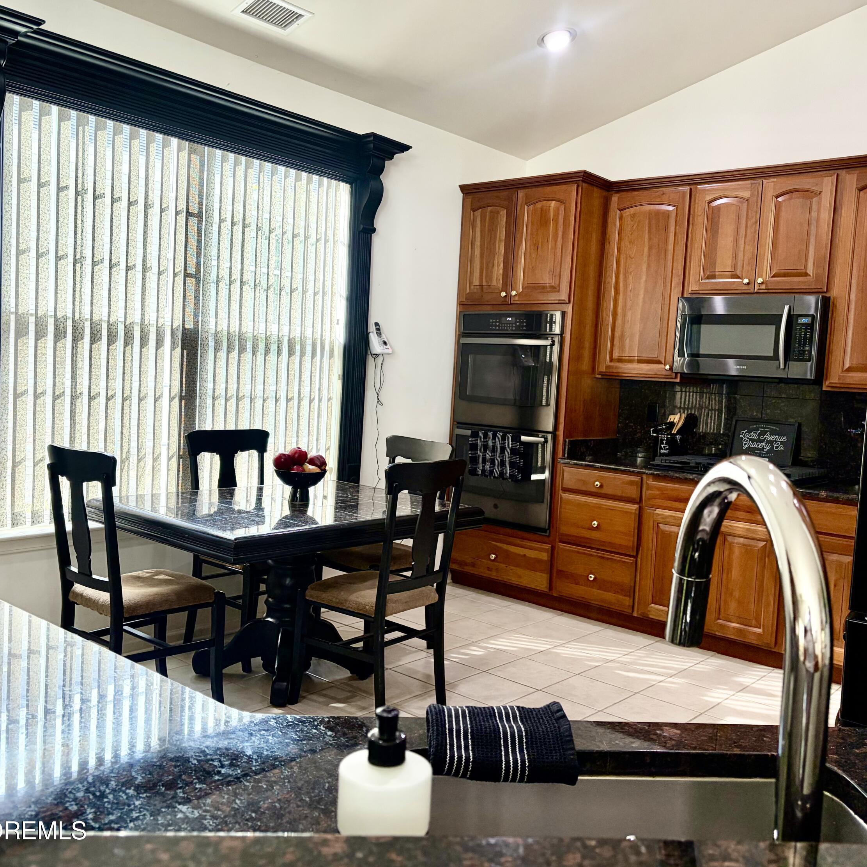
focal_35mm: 31
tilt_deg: -3.5
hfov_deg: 52.5
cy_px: 432
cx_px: 467
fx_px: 878
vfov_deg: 52.5
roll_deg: -2.1
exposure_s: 1/133
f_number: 1.6
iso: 100
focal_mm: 5.96
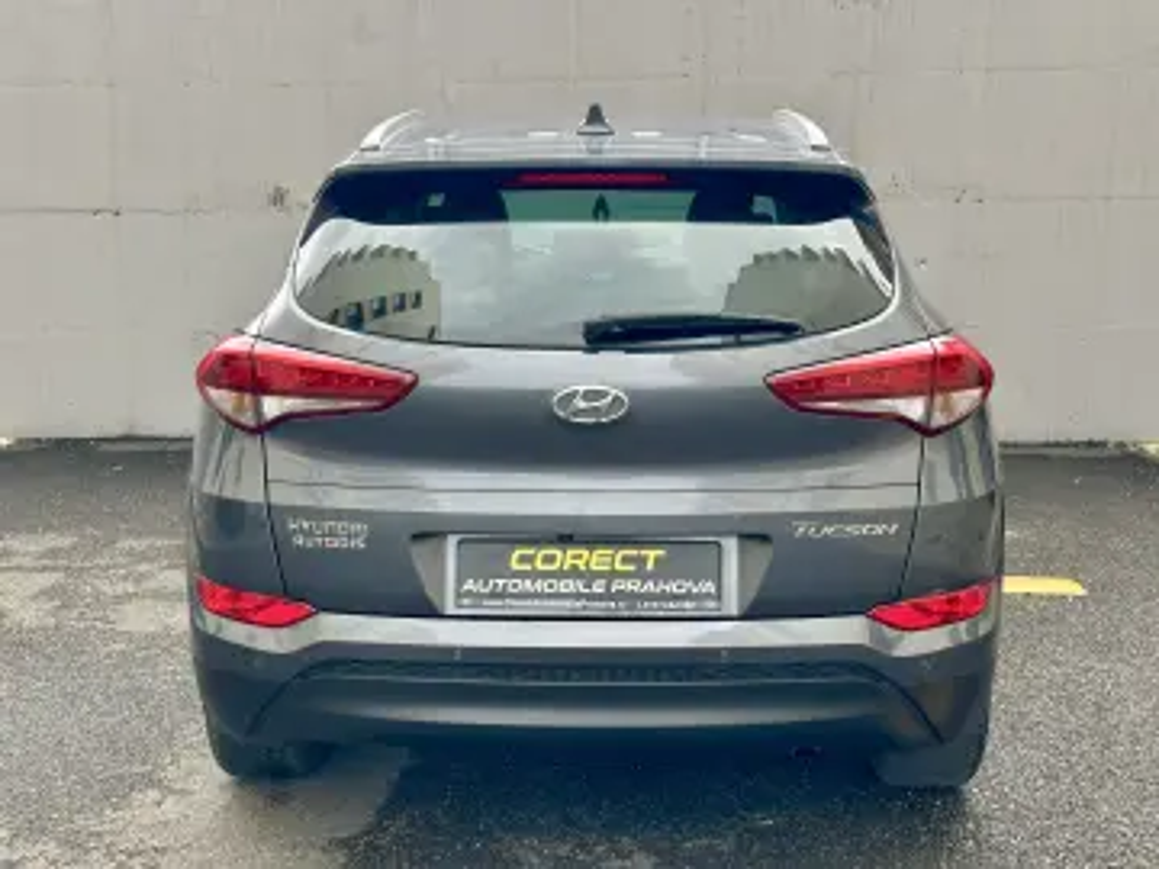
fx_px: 1607
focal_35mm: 48
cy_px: 434
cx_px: 580
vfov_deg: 30.3
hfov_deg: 39.7
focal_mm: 6.86
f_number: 1.78
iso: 50
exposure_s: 1/121
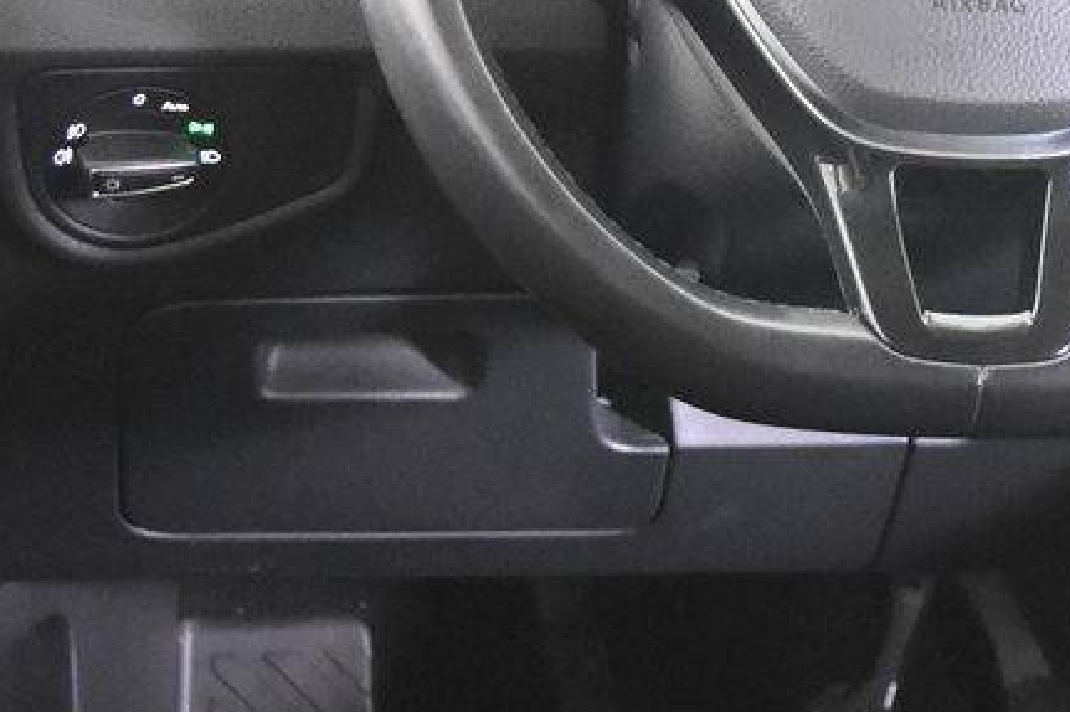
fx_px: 2912
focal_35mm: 98
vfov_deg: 13.9
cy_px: 254
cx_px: 827
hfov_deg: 20.6
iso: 8000
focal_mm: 22
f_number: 3
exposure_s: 1/30
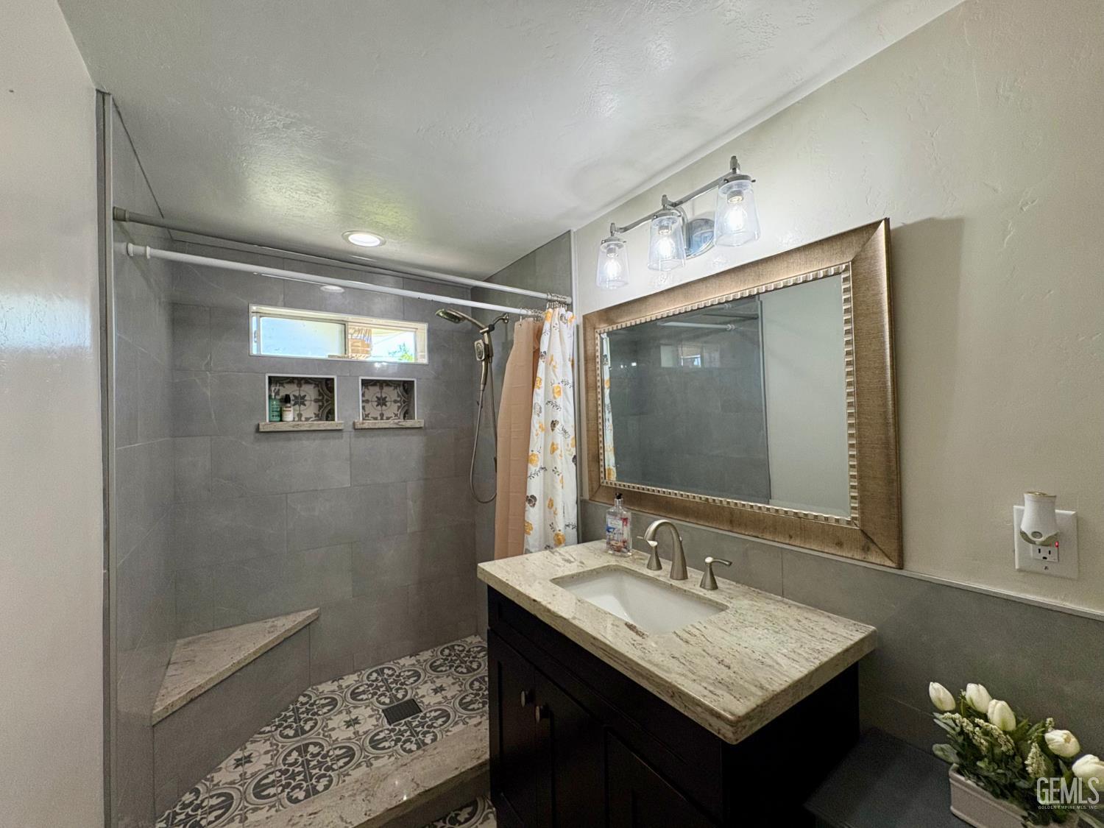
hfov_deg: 102.1
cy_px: 414
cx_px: 552
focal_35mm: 14
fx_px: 446
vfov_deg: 85.7
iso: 250
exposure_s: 1/120
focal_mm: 2.22
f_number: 2.2
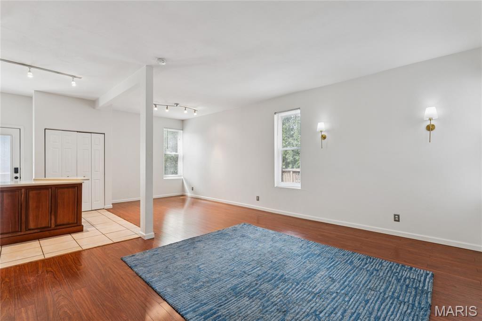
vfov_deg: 72.7
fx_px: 218
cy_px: 160
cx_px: 241
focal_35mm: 16
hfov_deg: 95.7
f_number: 13
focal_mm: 16.3
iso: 320
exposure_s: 1/2.5
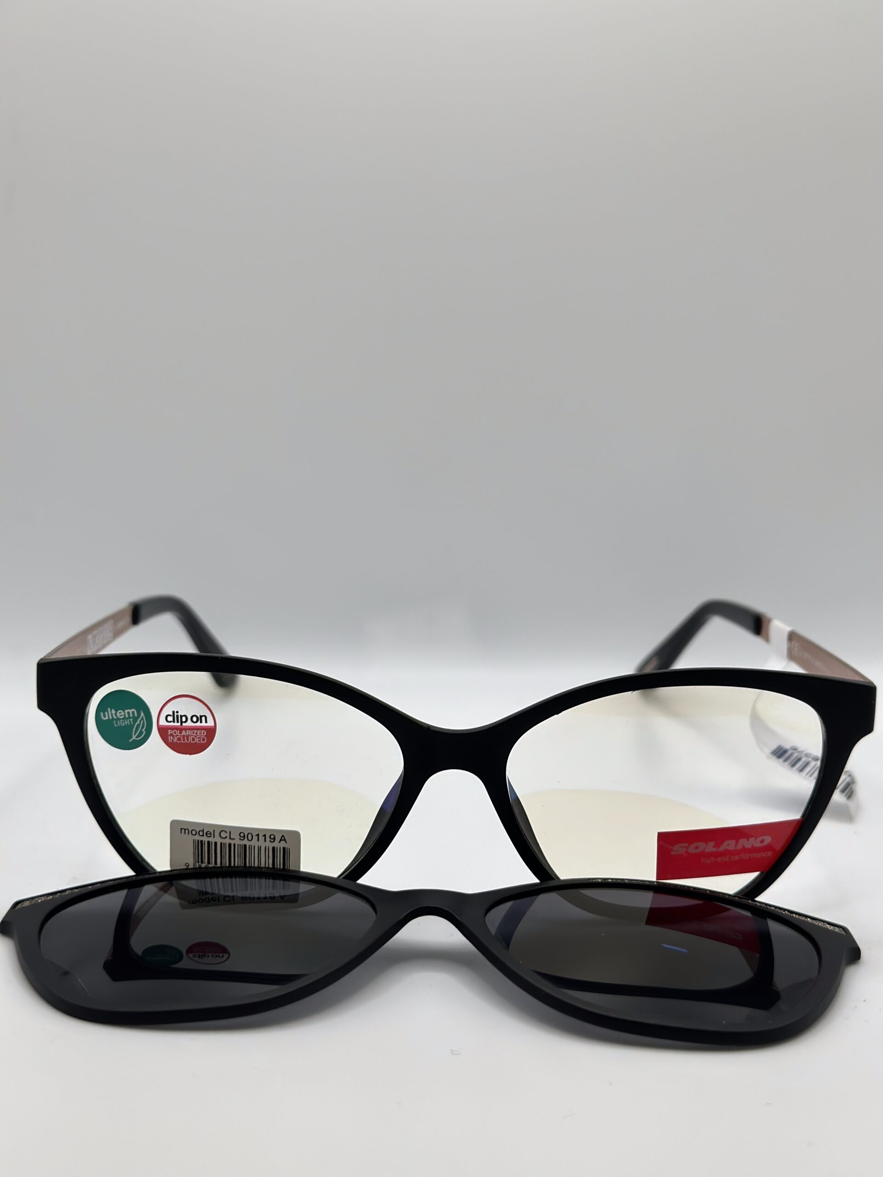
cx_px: 442
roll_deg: -0.4
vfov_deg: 39.7
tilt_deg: -15.8
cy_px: 588
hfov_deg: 30.3
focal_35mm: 48
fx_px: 1633
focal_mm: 6.86
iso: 80
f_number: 1.78
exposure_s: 1/785
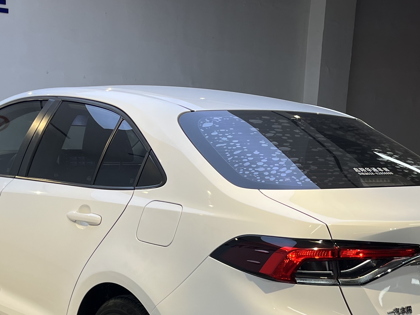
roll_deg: -1.8
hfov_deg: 30.3
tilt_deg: -14.7
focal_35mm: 64
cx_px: 194
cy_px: 310
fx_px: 777
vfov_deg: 22.1
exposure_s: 1/240
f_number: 1.6
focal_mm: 5.1
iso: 40
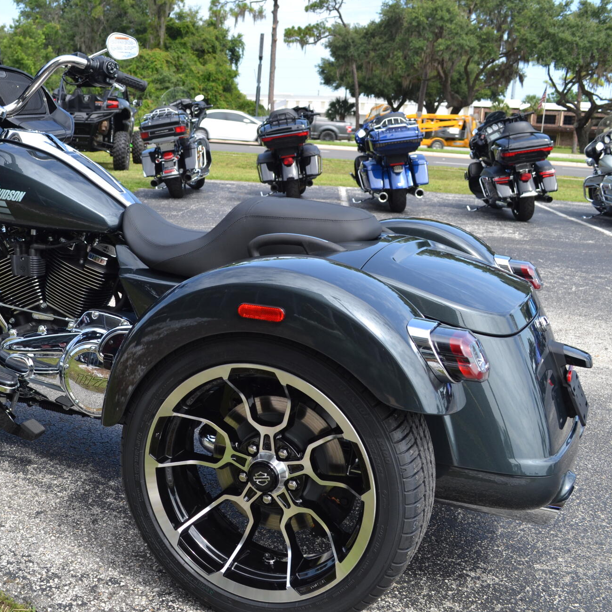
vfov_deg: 39.2
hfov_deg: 38.6
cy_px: 311
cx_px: 192
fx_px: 860
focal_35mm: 43
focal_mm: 22
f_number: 6.3
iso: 100
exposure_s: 1/160
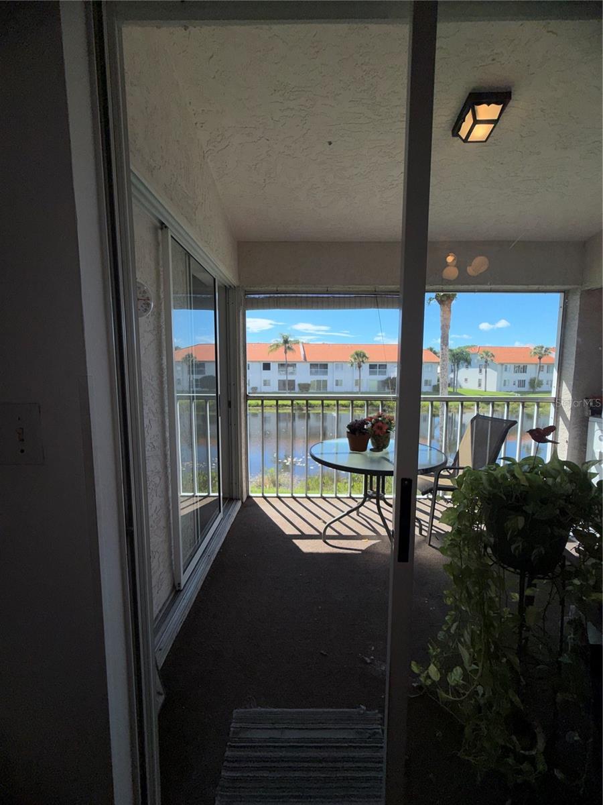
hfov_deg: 85.7
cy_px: 402
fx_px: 325
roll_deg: -1.0
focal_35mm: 14
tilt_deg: -6.8
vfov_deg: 102.1
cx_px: 302
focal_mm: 2.22
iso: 16
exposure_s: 1/475
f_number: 2.2
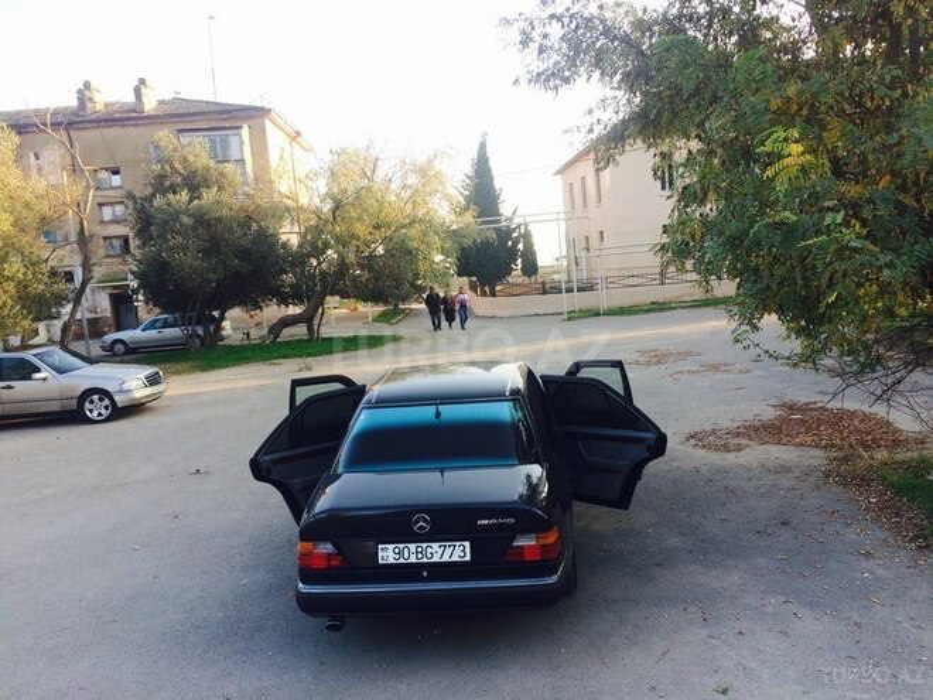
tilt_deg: -7.9
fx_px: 782
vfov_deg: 48.2
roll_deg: +5.6
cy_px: 350
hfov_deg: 61.7
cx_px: 466
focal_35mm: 29
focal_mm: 4.15
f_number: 2.2
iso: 32
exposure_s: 1/216
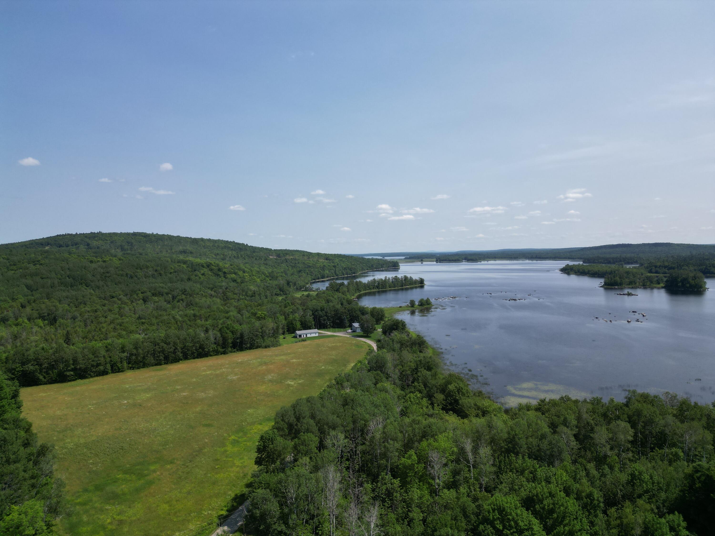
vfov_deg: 56.8
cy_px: 268
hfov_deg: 71.6
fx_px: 496
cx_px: 358
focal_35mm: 24
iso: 110
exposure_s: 1/4000
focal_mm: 6.72
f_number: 1.7
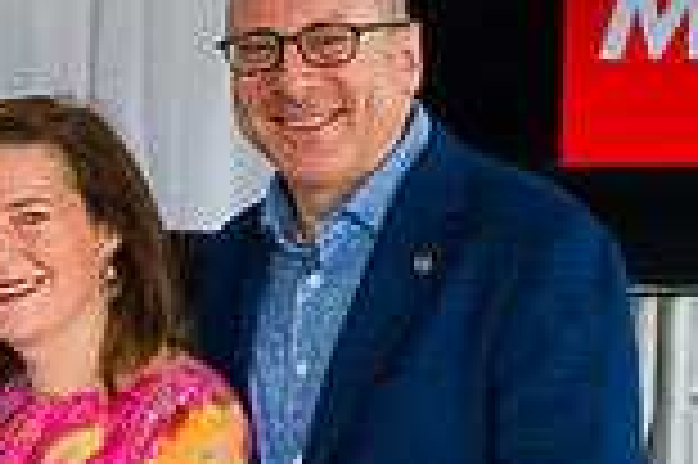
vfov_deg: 6.3
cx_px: -266
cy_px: 392
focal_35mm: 217
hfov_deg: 9.3
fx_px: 4203
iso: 500
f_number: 3.5
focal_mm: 58
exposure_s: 1/500
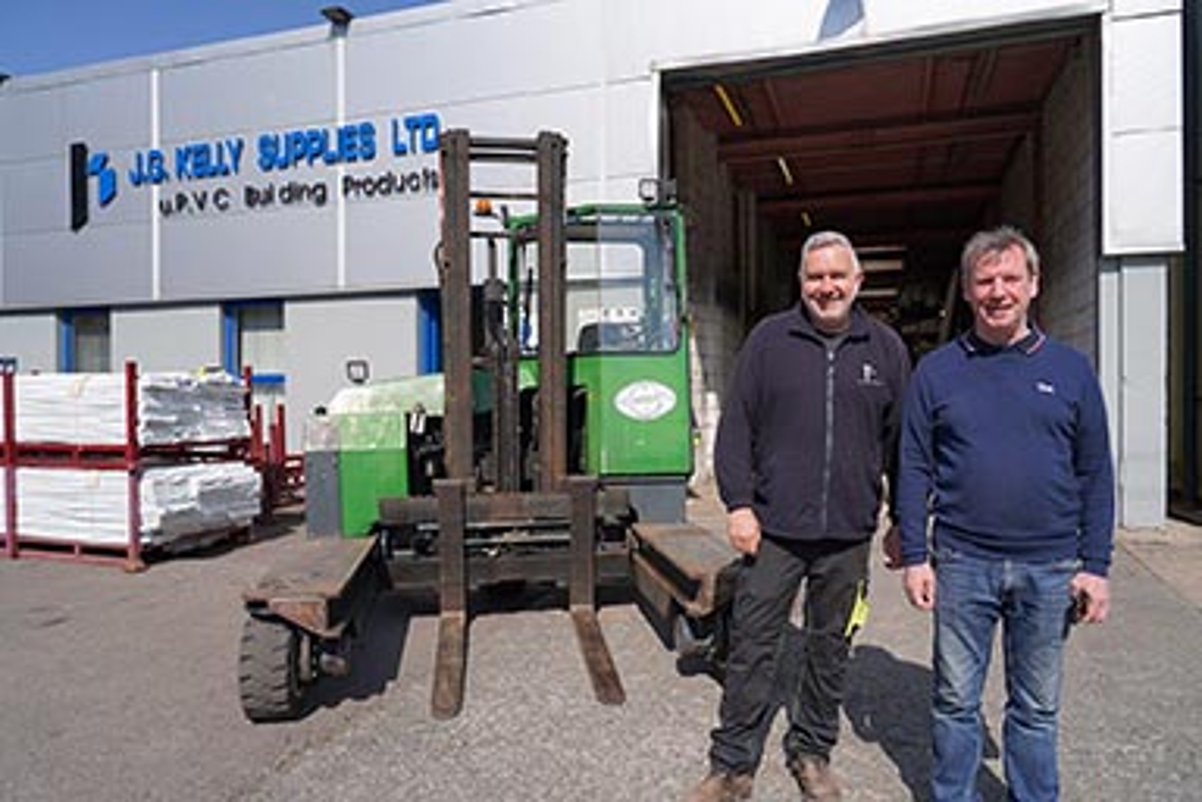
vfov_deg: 53.1
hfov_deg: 73.7
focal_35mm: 24
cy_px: 401
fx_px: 801
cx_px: 601
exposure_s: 1/800
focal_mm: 24
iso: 100
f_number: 4.5
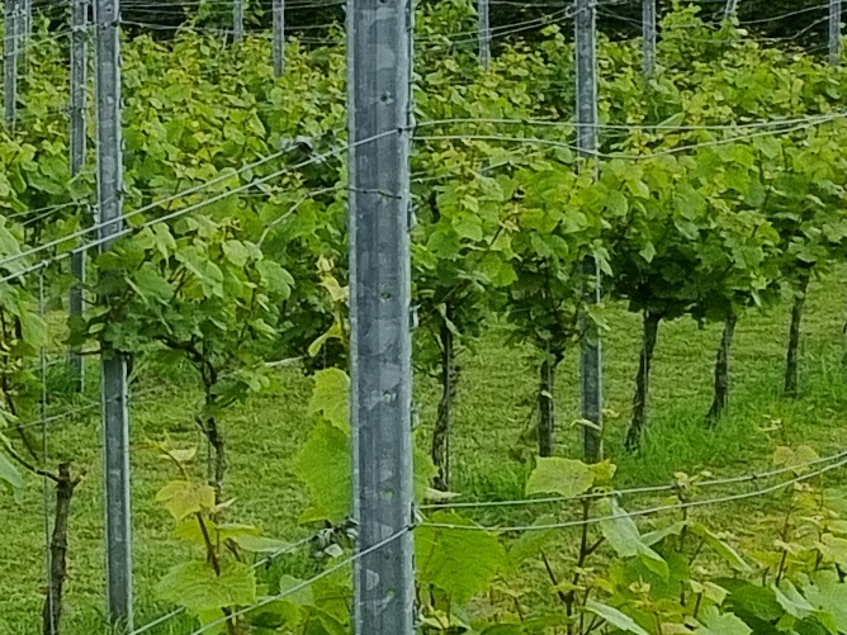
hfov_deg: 10.1
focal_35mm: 157
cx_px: -1494
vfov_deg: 9.4
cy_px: 113
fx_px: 3842
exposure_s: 1/3304
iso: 50
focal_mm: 5.4
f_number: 1.8
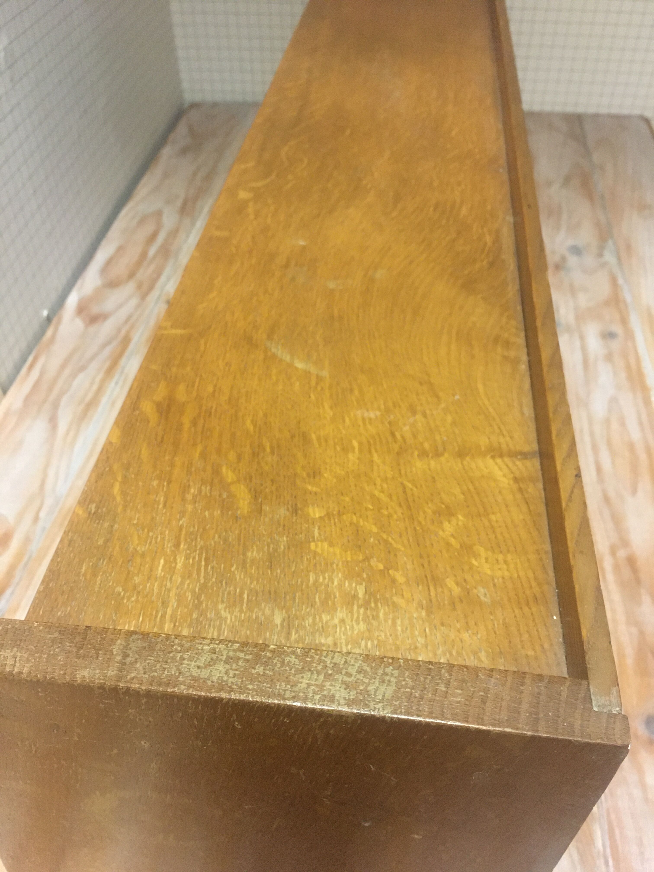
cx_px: 327
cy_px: 436
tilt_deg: -43.9
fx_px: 731
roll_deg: +1.4
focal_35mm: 29
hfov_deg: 48.2
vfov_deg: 61.7
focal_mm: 4.15
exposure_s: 1/17
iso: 200
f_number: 2.2
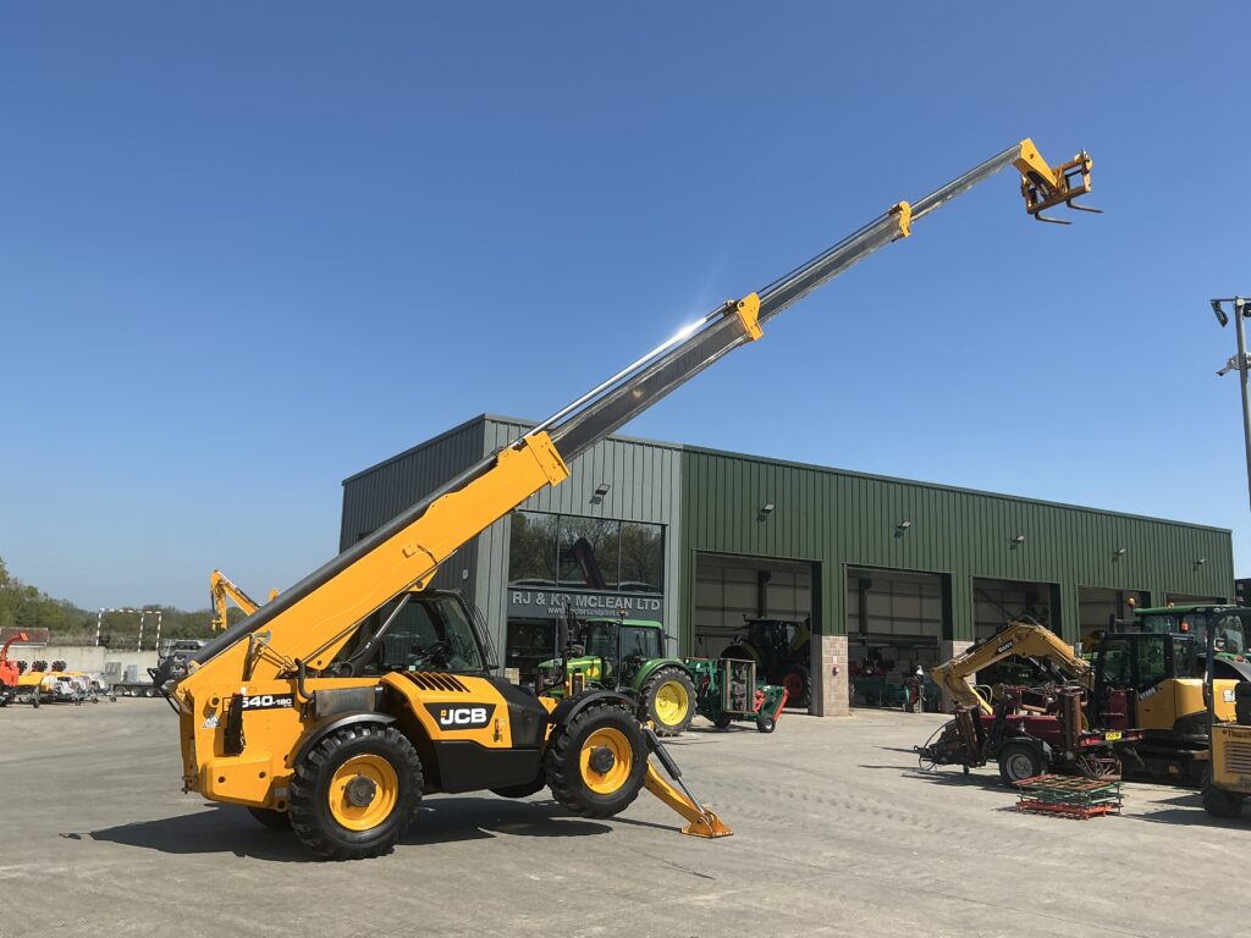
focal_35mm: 28
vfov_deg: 49.7
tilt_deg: +9.5
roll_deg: -2.0
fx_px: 1012
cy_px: 469
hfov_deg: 63.4
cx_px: 626
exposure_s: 1/2227
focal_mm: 3
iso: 25
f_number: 1.8
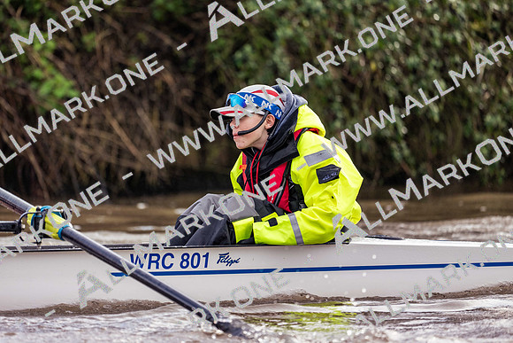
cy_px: 172
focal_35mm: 400
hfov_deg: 5.2
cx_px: 256
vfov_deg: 3.4
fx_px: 5701
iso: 640
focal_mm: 400
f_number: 4.5
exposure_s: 1/1600
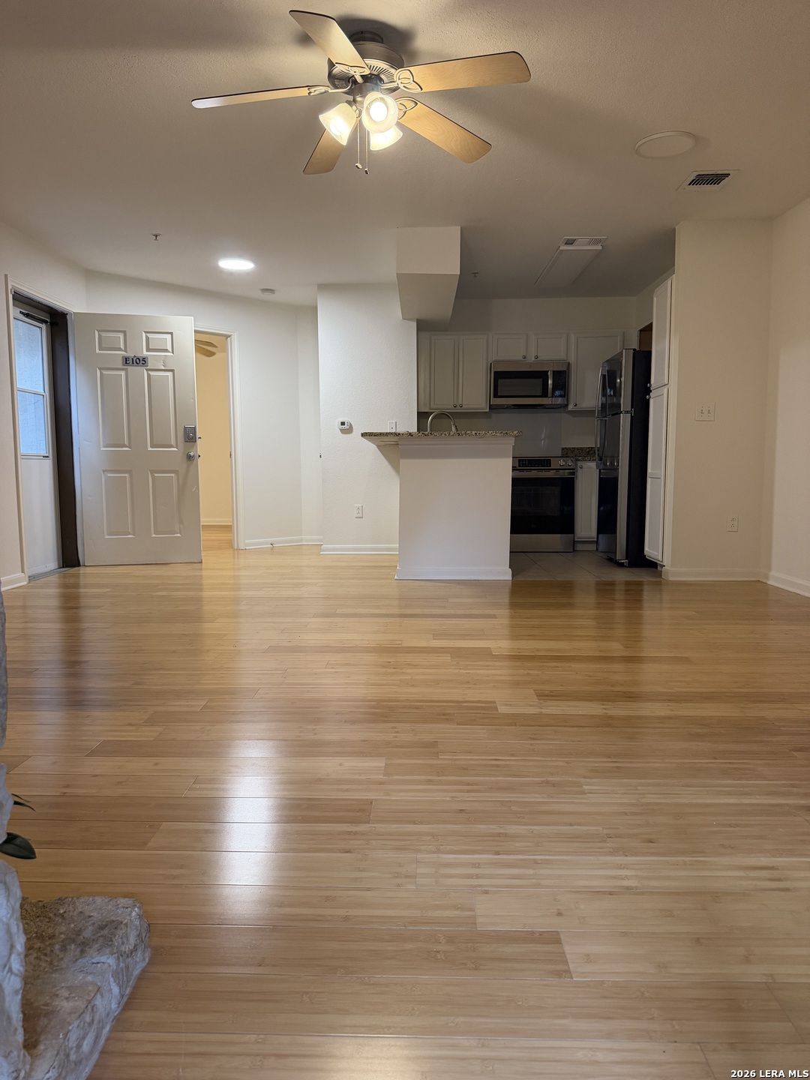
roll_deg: -0.1
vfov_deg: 71.6
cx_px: 405
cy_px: 540
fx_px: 749
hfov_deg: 56.8
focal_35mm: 24
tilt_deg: -6.2
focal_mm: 6.76
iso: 320
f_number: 1.78
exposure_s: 1/120
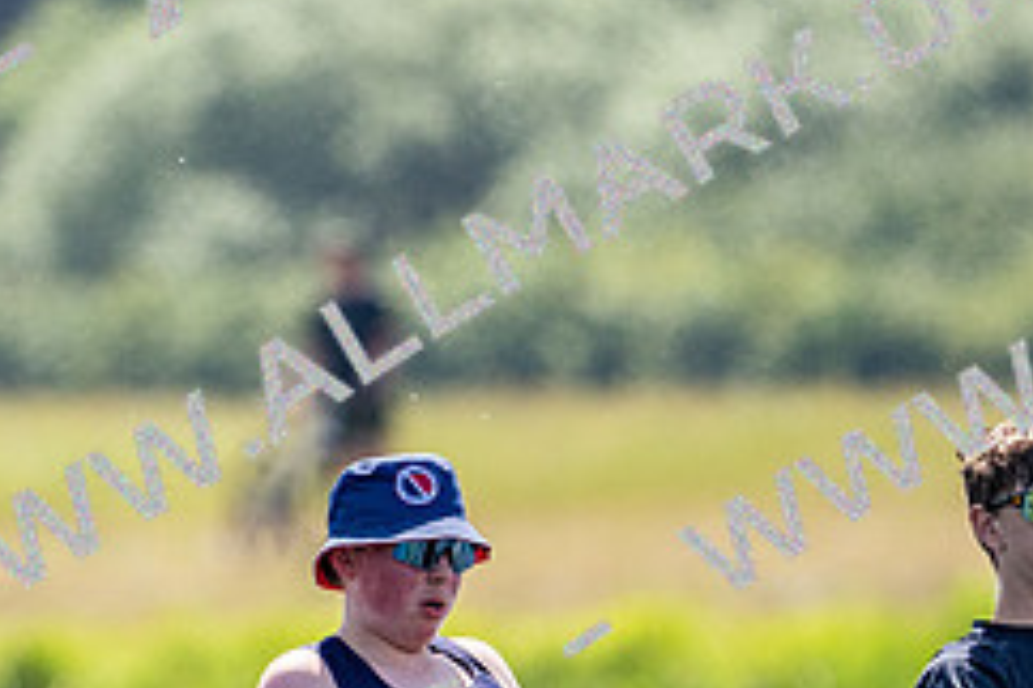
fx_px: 41233
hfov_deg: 1.4
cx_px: 367
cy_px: 662
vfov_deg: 1.0
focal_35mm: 1438
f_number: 4.5
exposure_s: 1/2500
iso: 250
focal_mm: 400
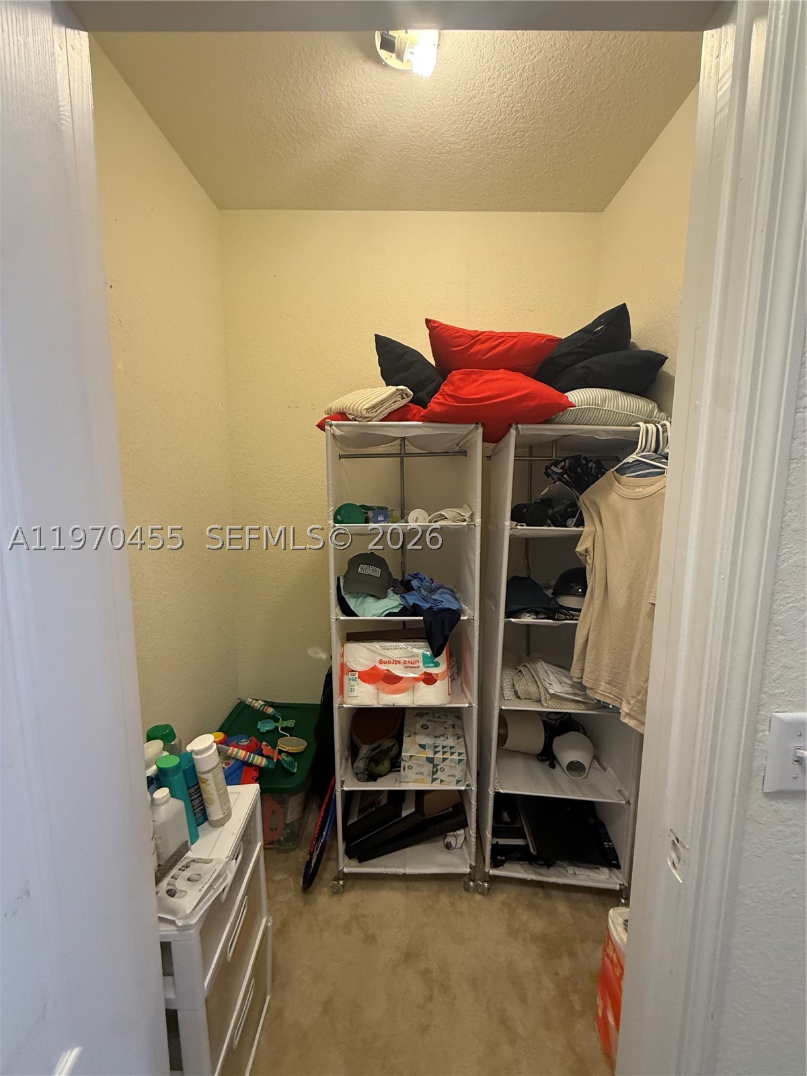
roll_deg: -0.8
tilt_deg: -7.6
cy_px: 538
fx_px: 435
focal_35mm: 14
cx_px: 404
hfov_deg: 85.7
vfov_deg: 102.1
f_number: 2.2
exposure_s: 1/60
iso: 400
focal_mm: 2.22
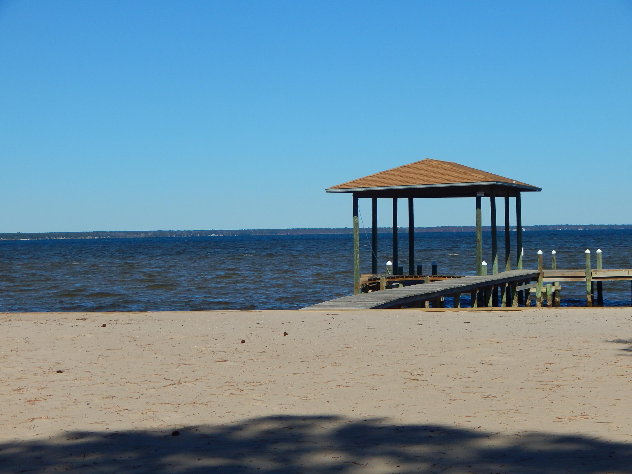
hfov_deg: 23.0
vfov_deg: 17.4
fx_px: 1552
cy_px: 237
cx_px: 316
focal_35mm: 85
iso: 125
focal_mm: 15.3
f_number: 8.6
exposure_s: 1/640
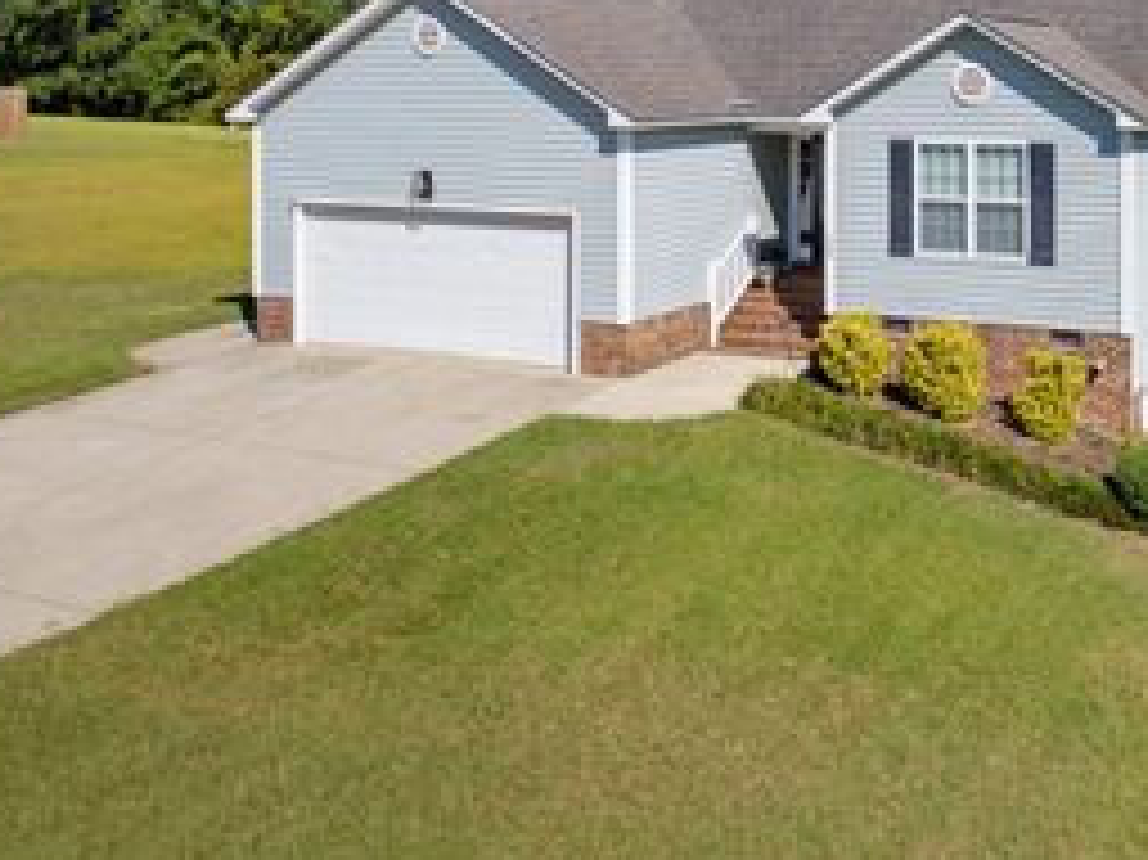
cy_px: 101
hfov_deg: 39.5
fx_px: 1558
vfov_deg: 29.7
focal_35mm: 47
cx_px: 842
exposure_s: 1/1250
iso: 100
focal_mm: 12.3
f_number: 2.8
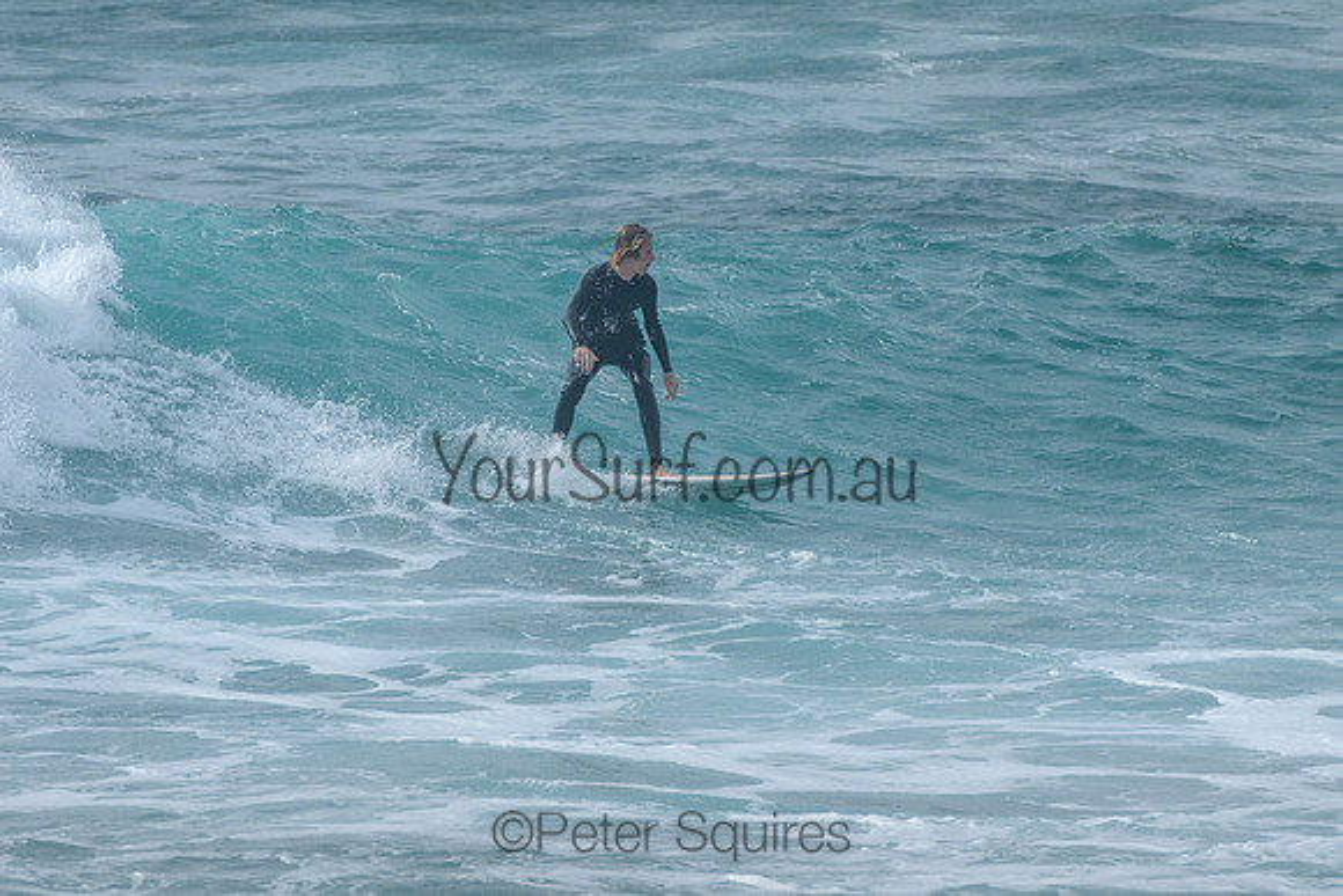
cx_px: 657
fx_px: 20534
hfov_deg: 3.7
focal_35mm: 550
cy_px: 350
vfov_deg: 2.5
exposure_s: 1/2000
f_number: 9
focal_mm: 400
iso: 500
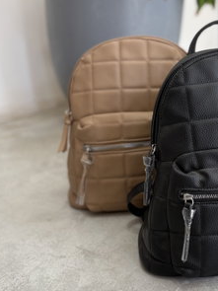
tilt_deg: -19.3
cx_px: 185
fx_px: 395
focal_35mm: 47
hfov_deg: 29.9
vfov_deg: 40.4
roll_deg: +2.4
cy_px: 128
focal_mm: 5.96
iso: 100
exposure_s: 1/122
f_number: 1.6
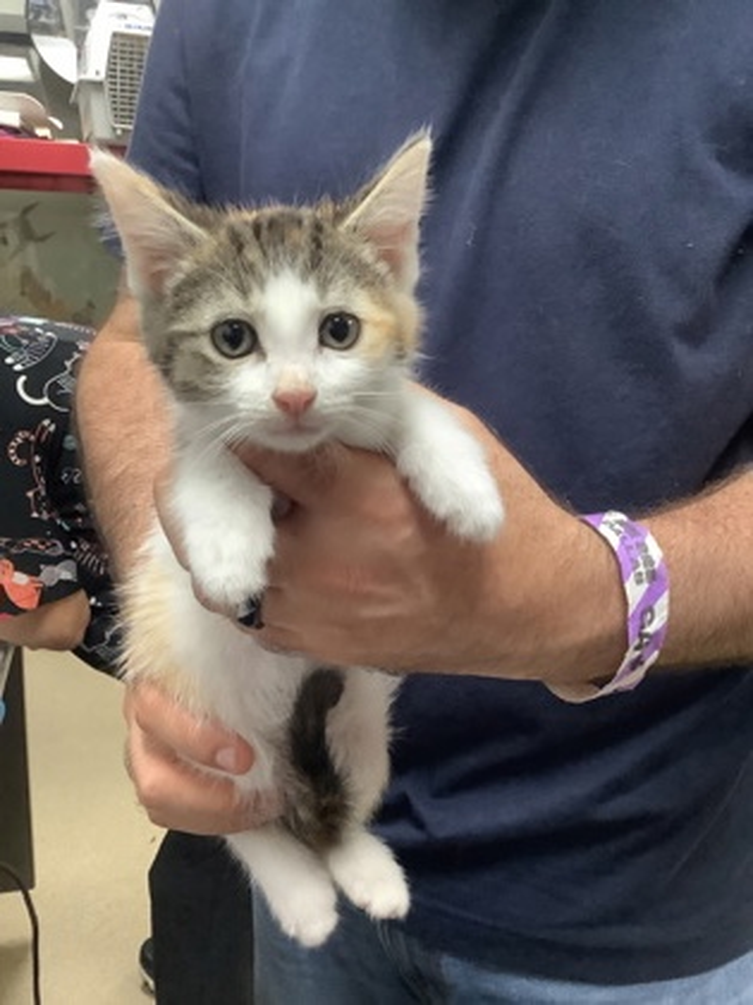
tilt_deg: -10.7
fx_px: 899
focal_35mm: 31
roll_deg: -1.0
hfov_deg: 45.4
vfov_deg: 58.4
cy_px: 502
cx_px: 376
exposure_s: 1/60
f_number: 2.4
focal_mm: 3.3
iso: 320
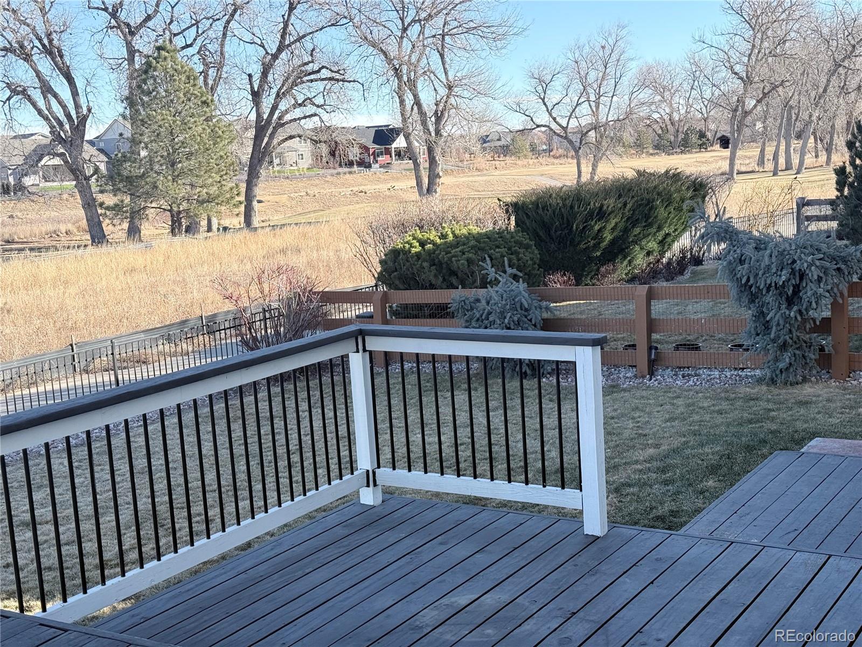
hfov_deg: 39.7
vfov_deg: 30.3
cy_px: 324
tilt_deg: -8.0
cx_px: 431
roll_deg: +4.2
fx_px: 1195
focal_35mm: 48
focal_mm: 6.76
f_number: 1.78
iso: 64
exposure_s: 1/1513
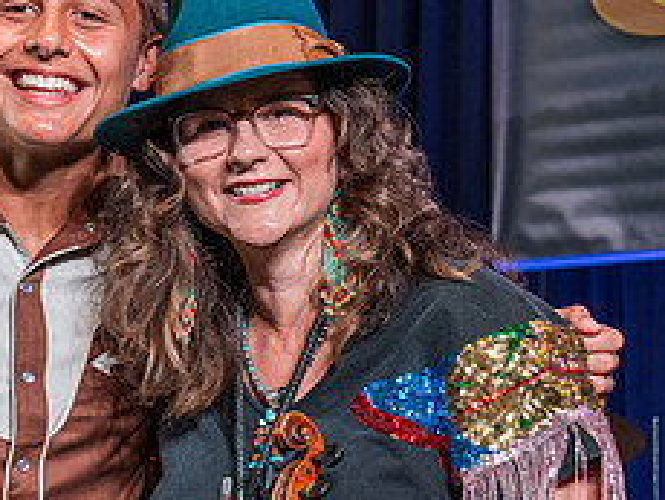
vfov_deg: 10.5
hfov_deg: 14.0
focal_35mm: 141
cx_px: 294
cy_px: 465
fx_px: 2712
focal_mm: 50
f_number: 5
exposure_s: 1/200
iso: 2000
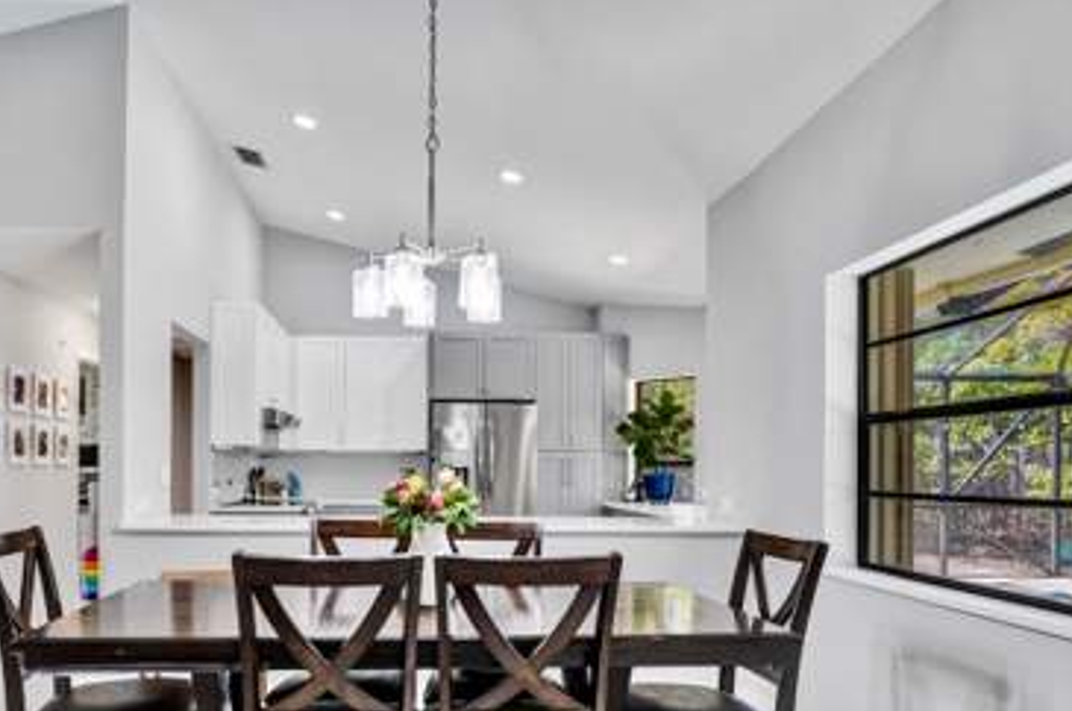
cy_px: 457
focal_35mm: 25
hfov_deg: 71.1
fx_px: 743
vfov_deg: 50.4
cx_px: 443
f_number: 2.8
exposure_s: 1/800
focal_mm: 19
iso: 800
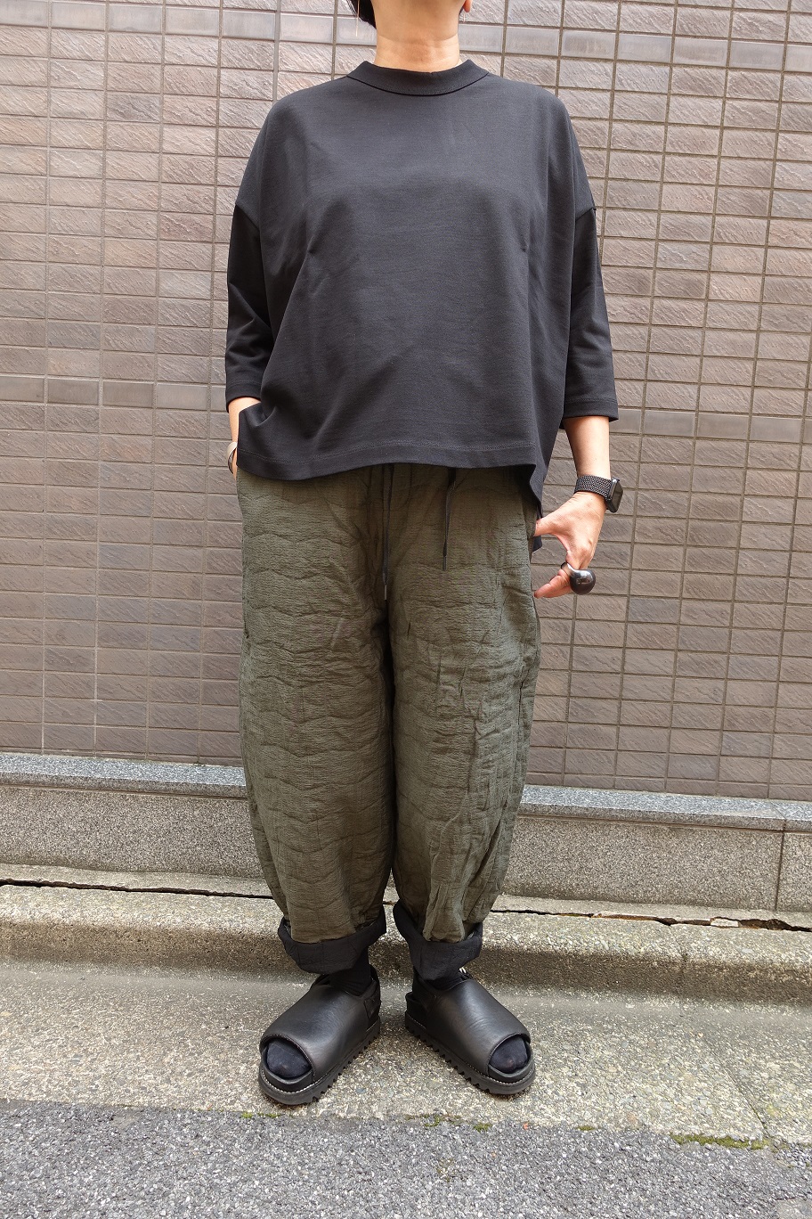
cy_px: 610
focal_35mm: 24
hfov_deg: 53.1
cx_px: 406
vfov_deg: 73.7
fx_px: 812
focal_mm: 8.8
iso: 125
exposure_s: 1/100
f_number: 2.8
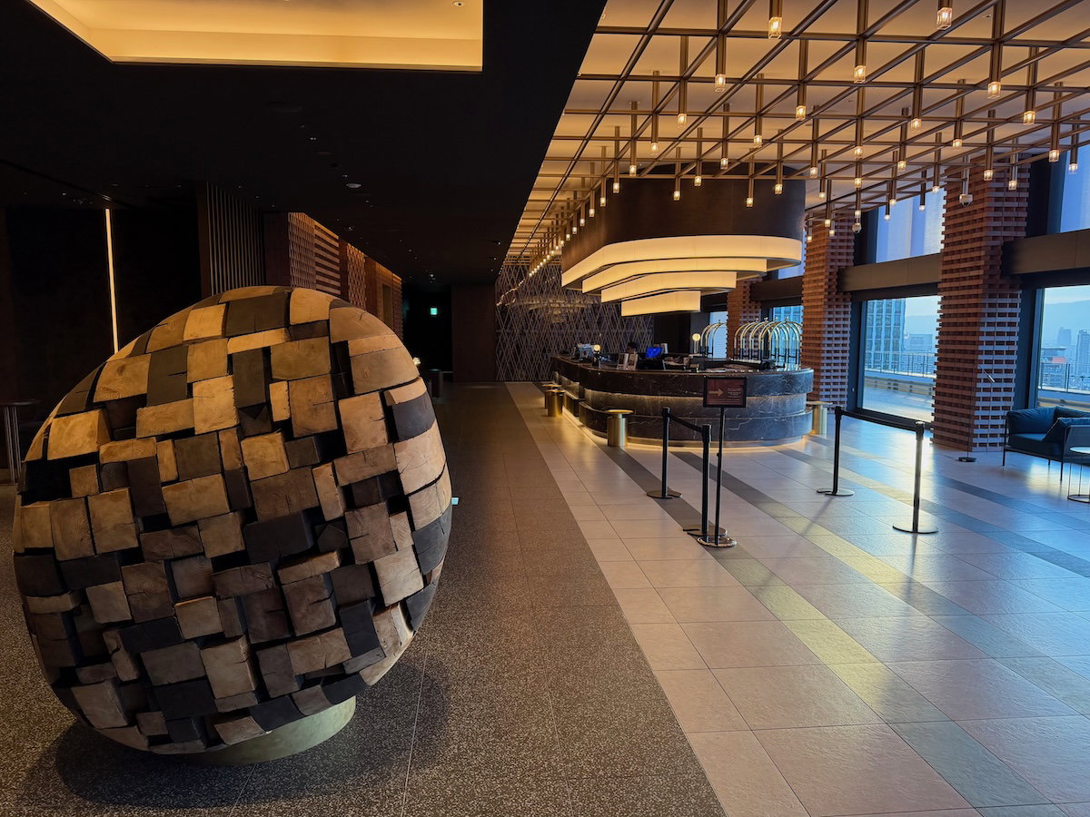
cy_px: 408
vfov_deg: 56.8
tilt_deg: -6.3
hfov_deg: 71.6
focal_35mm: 24
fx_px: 756
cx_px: 545
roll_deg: +0.2
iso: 200
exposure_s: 1/90
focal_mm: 6.76
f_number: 1.78
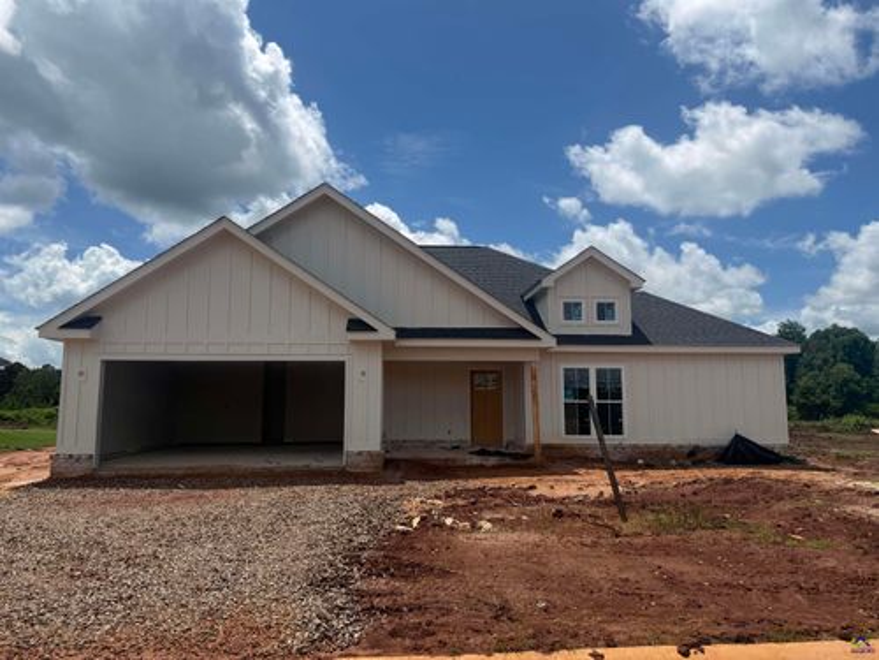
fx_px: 609
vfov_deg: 56.8
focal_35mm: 24
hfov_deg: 71.6
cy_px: 330
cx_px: 440
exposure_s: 1/9091
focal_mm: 6.76
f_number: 1.78
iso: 80
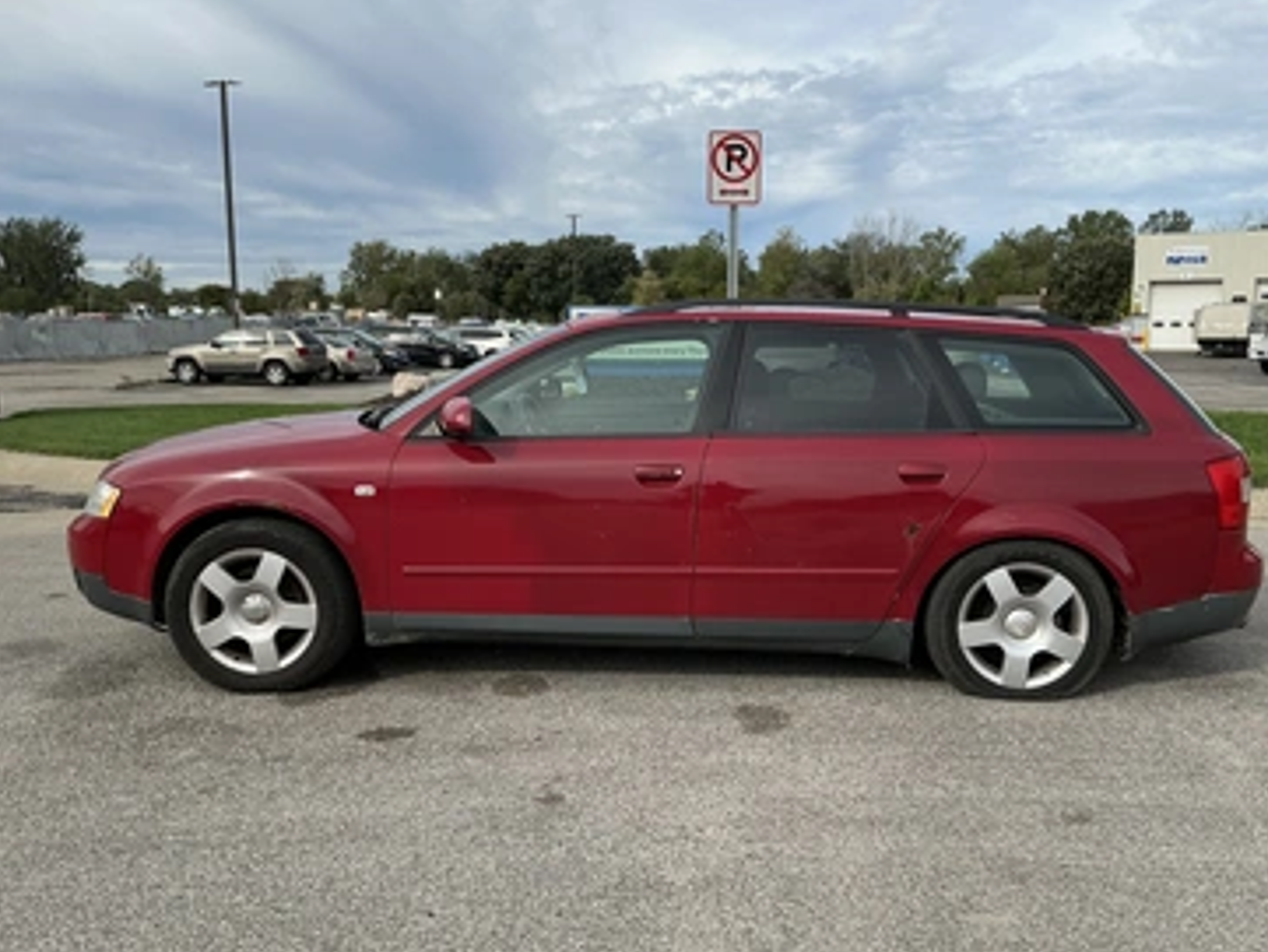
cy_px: 495
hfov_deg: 58.2
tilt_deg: -7.1
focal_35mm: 31
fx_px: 1136
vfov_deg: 45.5
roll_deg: +0.6
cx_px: 699
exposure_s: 1/1342
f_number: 1.8
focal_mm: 3
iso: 25
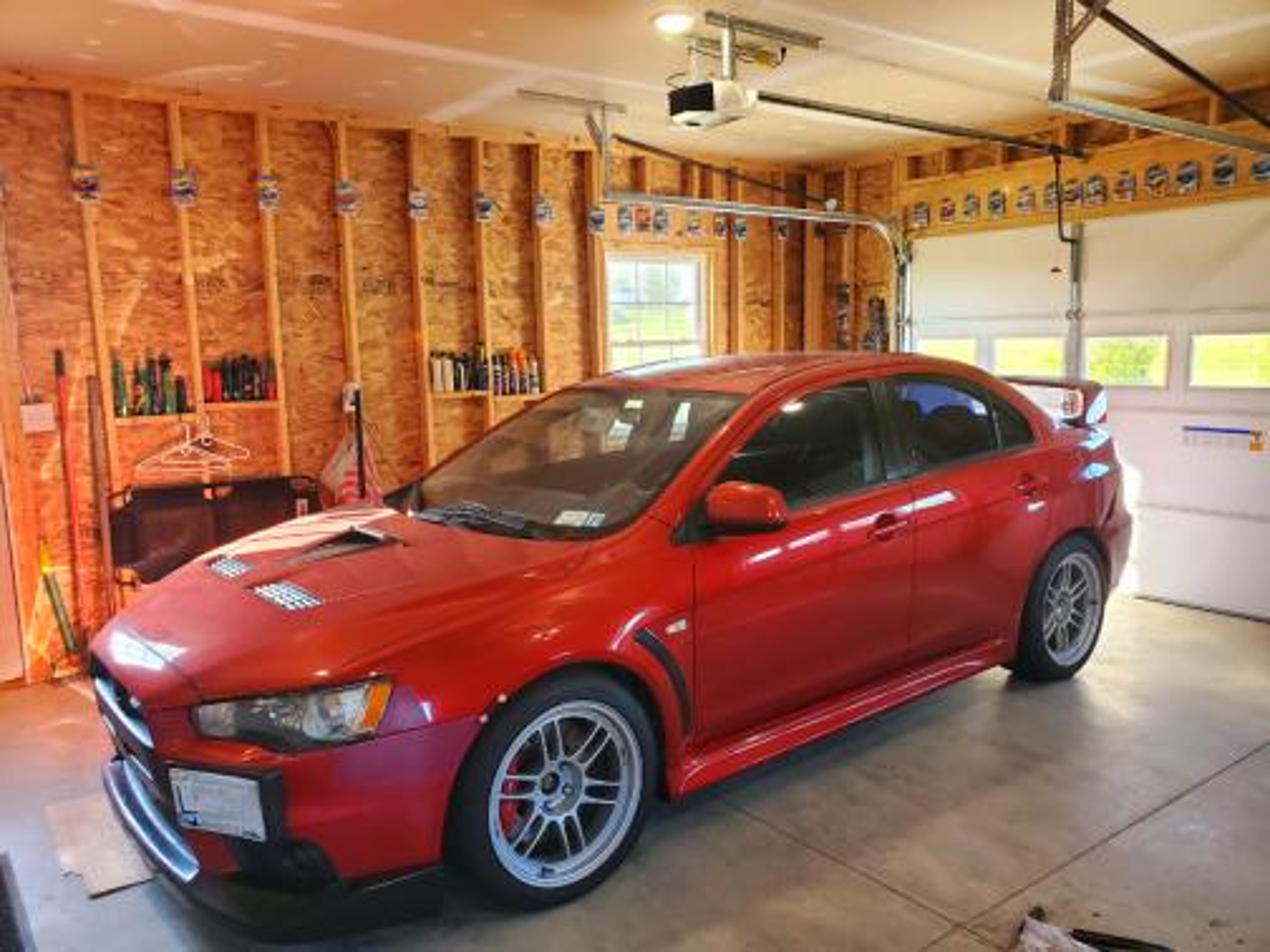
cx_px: 635
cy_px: 476
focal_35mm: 26
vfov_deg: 53.1
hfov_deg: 67.3
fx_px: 954
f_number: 2.4
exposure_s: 1/120
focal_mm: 4.3
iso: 320
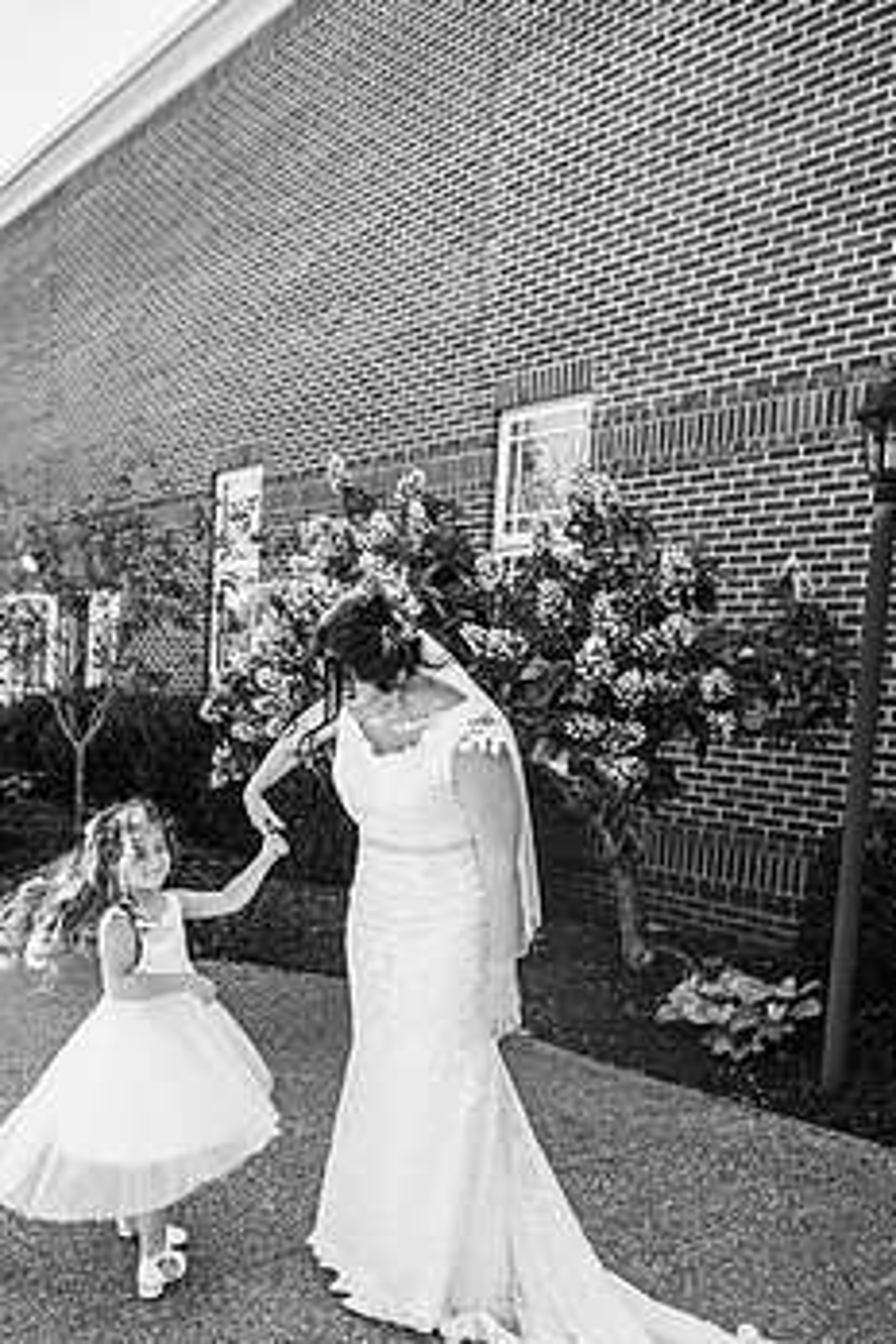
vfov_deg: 60.0
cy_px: 776
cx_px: 359
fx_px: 1157
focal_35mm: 31
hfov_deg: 42.1
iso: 250
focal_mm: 24
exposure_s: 1/640
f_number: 2.8
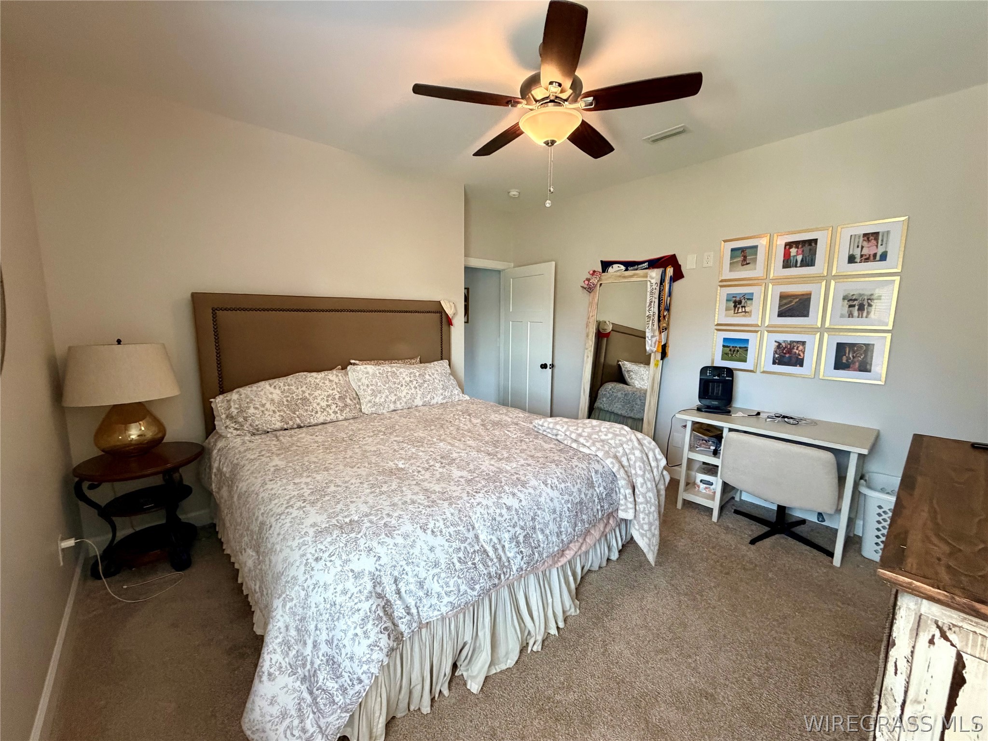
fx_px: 400
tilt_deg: -7.9
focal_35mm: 14
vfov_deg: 85.7
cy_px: 370
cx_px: 494
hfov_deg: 102.1
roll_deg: +0.0
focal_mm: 2.22
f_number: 2.2
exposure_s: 1/60
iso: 500
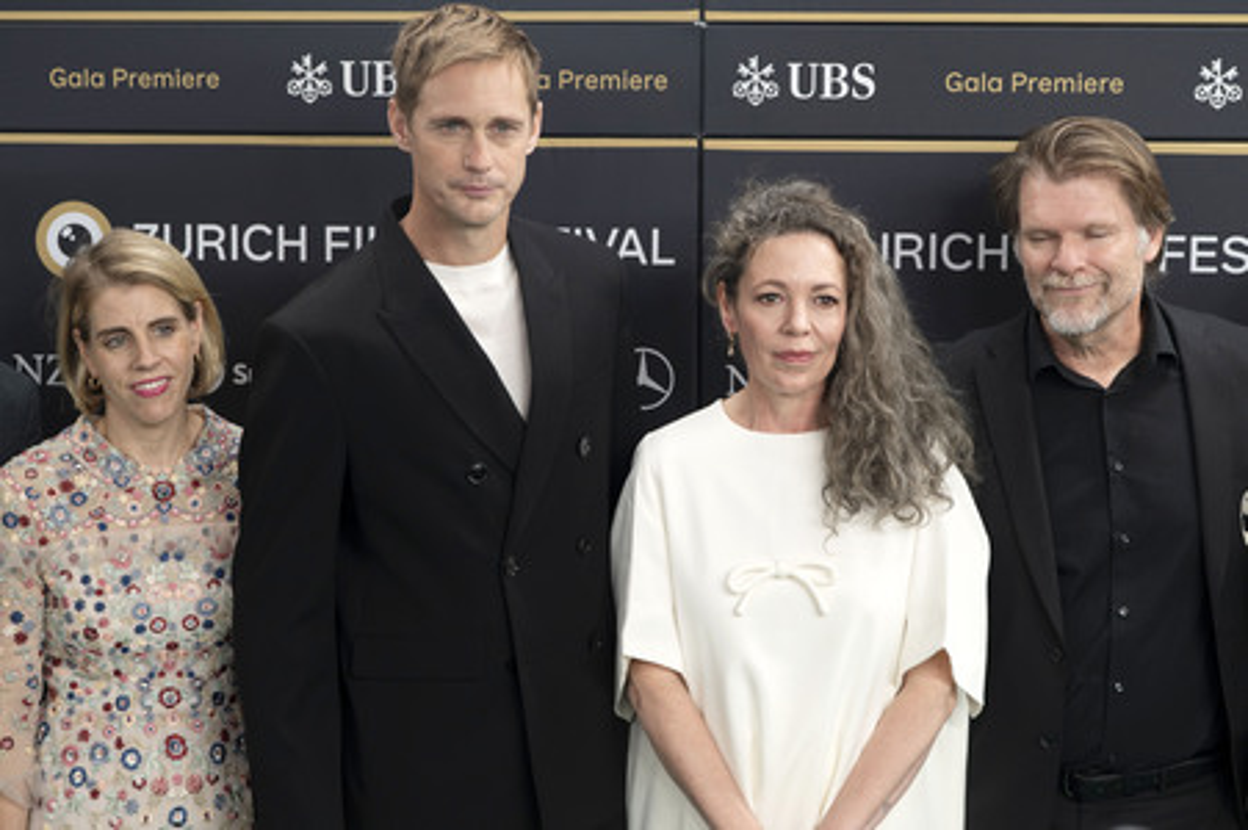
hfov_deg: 21.6
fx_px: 3269
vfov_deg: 14.5
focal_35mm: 94
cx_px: 624
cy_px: 415
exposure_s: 1/200
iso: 400
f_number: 4.5
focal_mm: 92
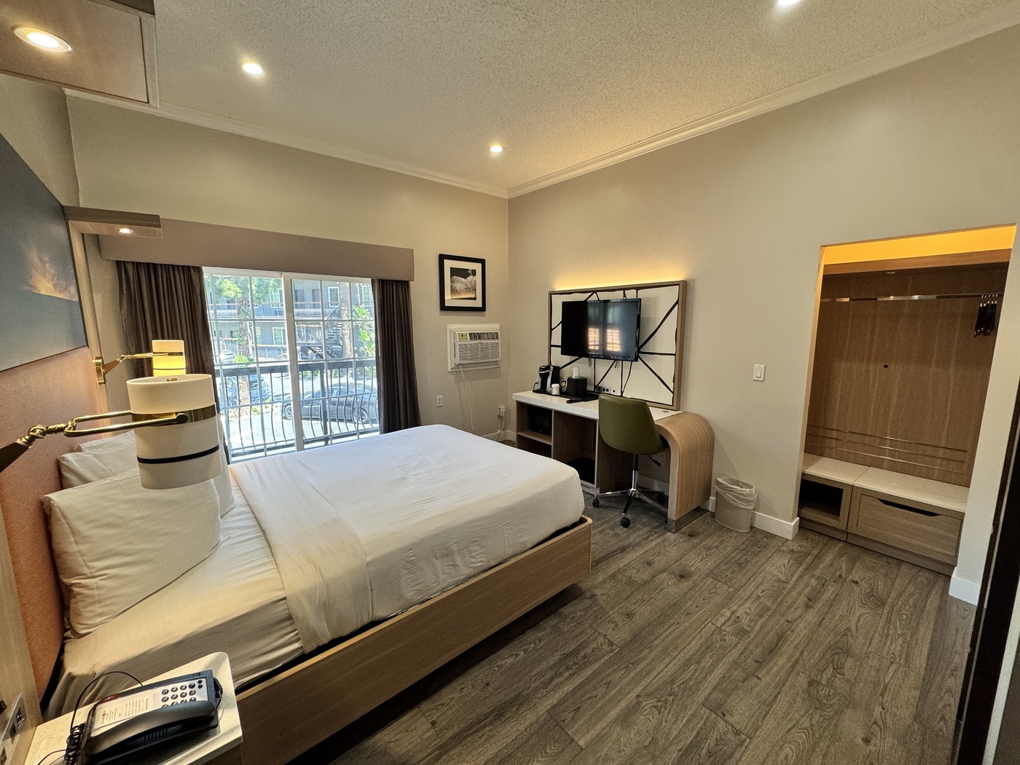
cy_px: 382
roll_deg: +0.3
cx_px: 510
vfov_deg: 85.7
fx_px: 413
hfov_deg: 102.1
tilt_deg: -9.3
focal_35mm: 14
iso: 200
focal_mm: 2.22
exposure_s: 1/120
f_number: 2.2
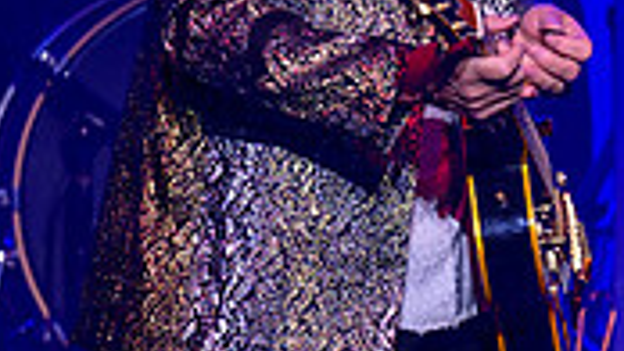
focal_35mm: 1731
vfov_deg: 0.7
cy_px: 250
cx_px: 772
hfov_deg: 1.2
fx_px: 28650
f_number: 4
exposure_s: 1/320
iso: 1100
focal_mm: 300
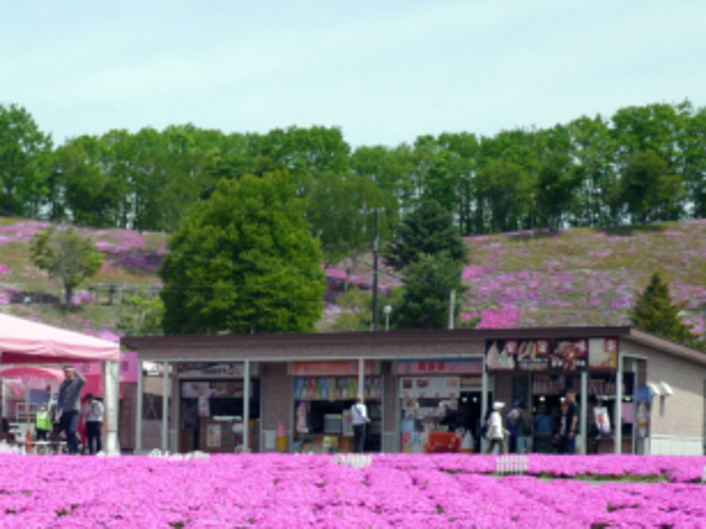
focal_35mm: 92
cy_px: 426
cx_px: 76
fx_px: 1876
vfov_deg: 15.9
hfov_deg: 20.9
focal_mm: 7.8
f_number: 3.1
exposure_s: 1/1000
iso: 100
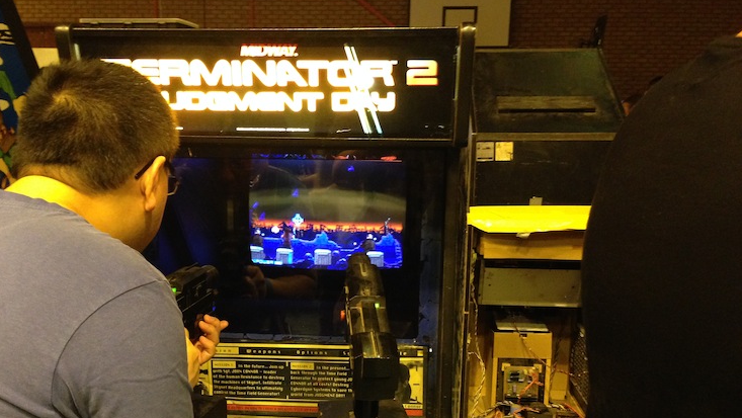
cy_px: 280
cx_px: 330
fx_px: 787
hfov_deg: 50.4
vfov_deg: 29.5
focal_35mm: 40
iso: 320
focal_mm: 4.12
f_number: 2.4
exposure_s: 1/20
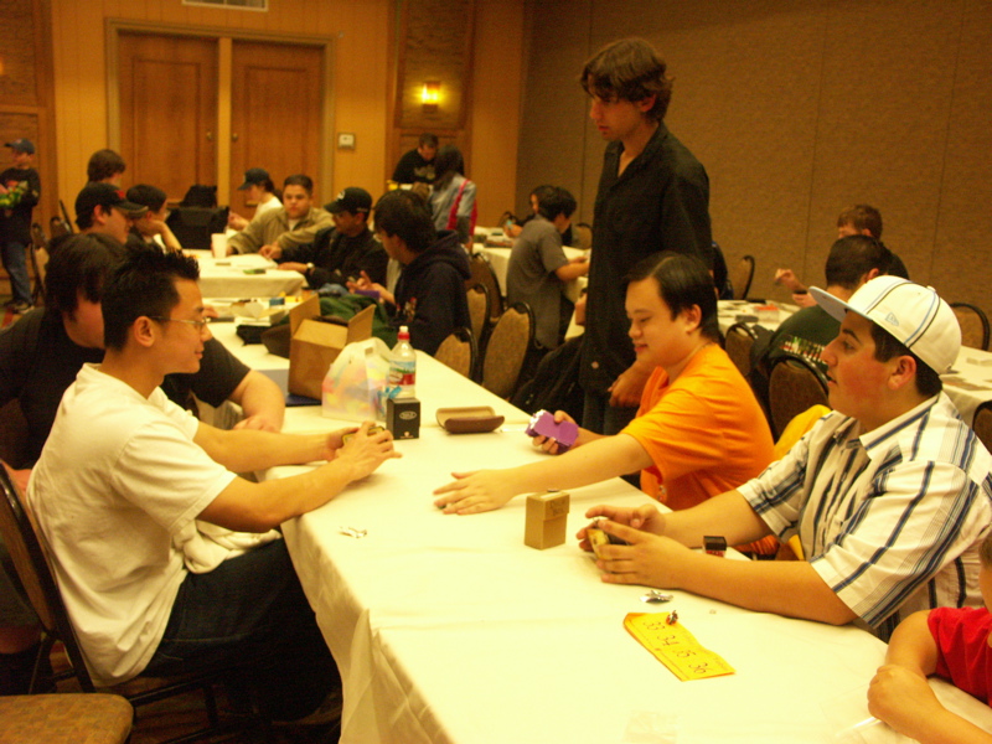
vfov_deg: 40.7
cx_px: 496
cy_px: 372
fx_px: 1003
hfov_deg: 52.6
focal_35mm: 35
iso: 400
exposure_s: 1/50
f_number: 3.2
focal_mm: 8.98
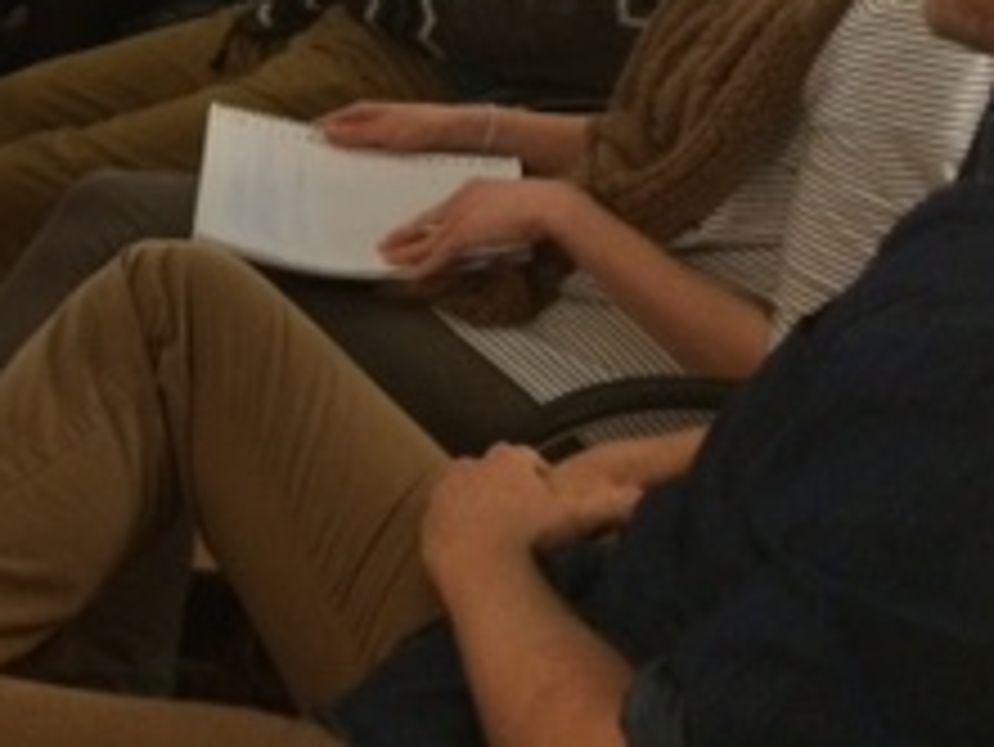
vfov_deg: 16.4
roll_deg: +1.7
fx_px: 2413
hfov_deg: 22.4
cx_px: -4
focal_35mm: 84
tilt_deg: -12.1
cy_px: -279
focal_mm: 4.15
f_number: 2.2
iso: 320
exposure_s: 1/15
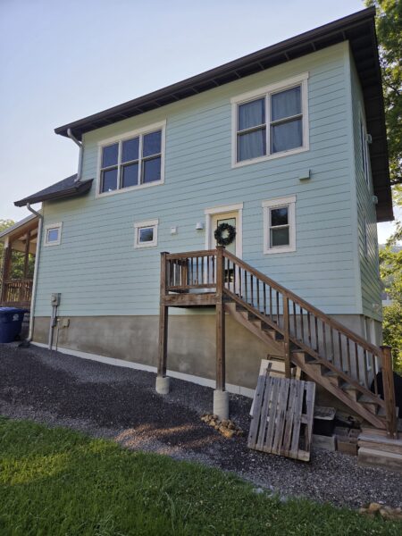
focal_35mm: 23
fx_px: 356
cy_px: 268
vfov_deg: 73.9
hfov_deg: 58.9
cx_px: 201
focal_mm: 5.4
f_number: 1.8
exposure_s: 1/3372
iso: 80
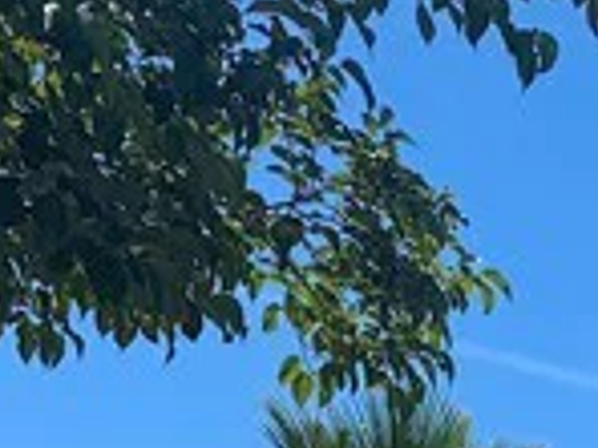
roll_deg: -0.5
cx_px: 1725
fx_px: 2868
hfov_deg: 9.6
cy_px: 1251
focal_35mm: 166
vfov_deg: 7.9
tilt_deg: +0.3
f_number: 1.78
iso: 80
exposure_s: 1/5814
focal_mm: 6.76
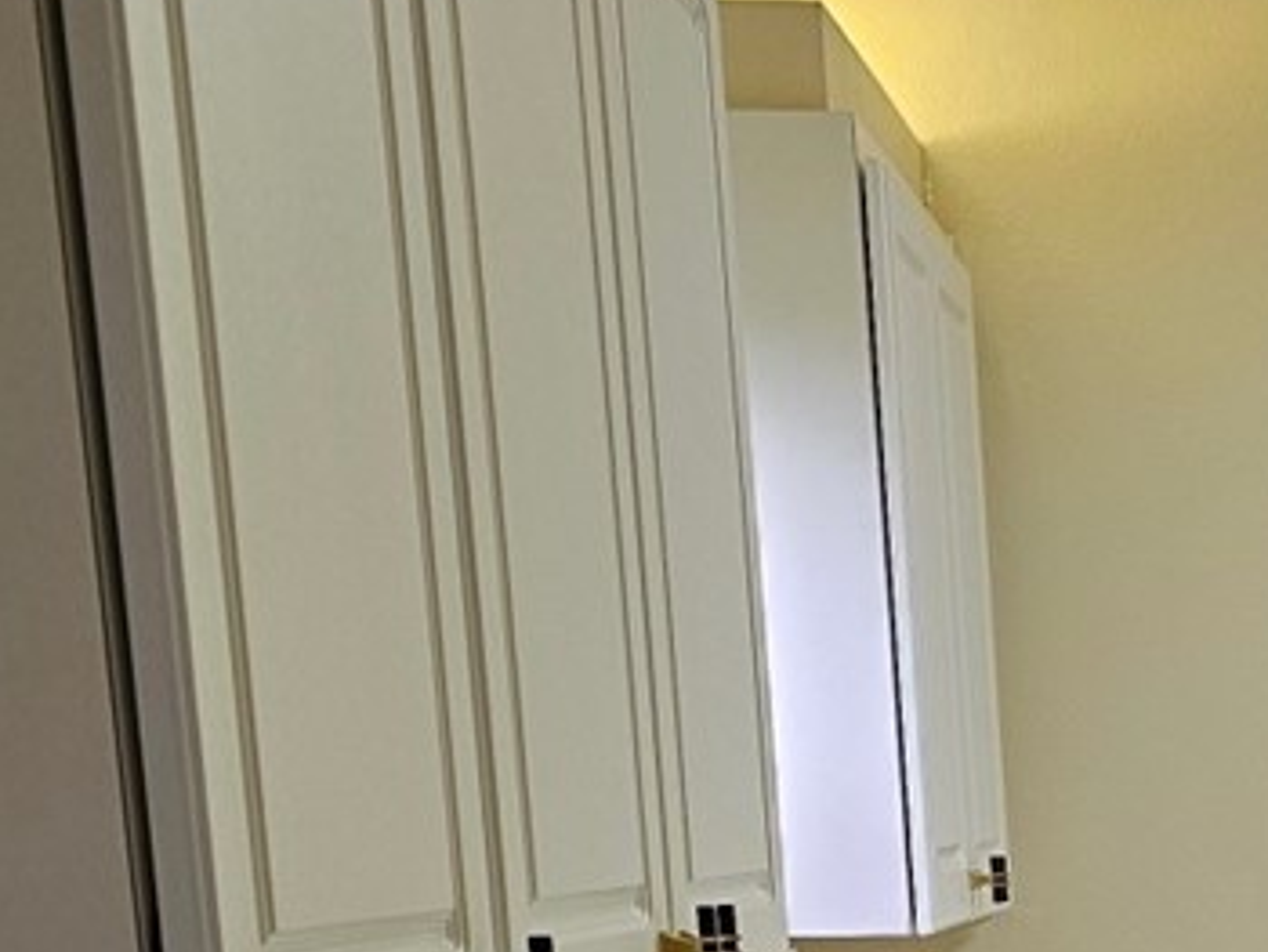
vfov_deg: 12.9
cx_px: 1840
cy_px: 1654
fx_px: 3849
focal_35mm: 105
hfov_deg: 17.1
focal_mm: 6.3
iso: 100
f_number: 1.7
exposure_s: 1/120
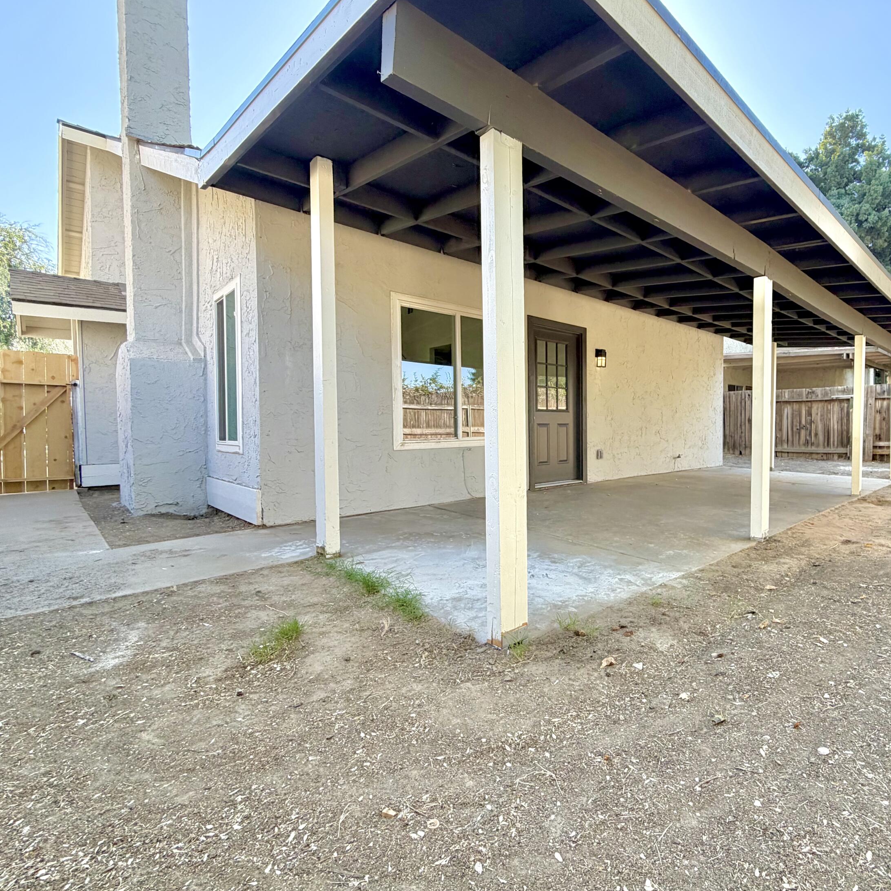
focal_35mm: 17
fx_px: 495
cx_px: 573
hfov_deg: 81.9
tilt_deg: -2.0
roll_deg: +0.5
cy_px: 438
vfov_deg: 84.0
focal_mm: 2.22
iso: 50
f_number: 2.2
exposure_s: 1/236
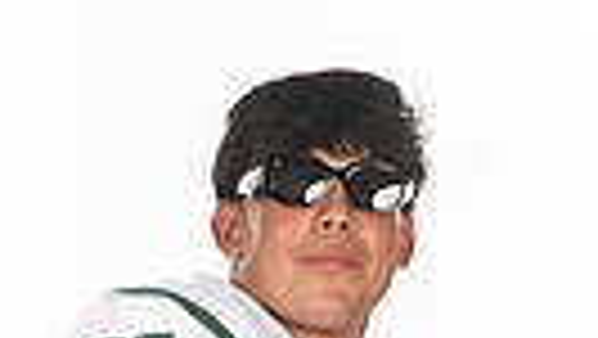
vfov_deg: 5.7
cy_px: 1009
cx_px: 175
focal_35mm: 199
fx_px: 3157
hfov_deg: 10.8
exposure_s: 1/400
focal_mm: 56
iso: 640
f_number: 8
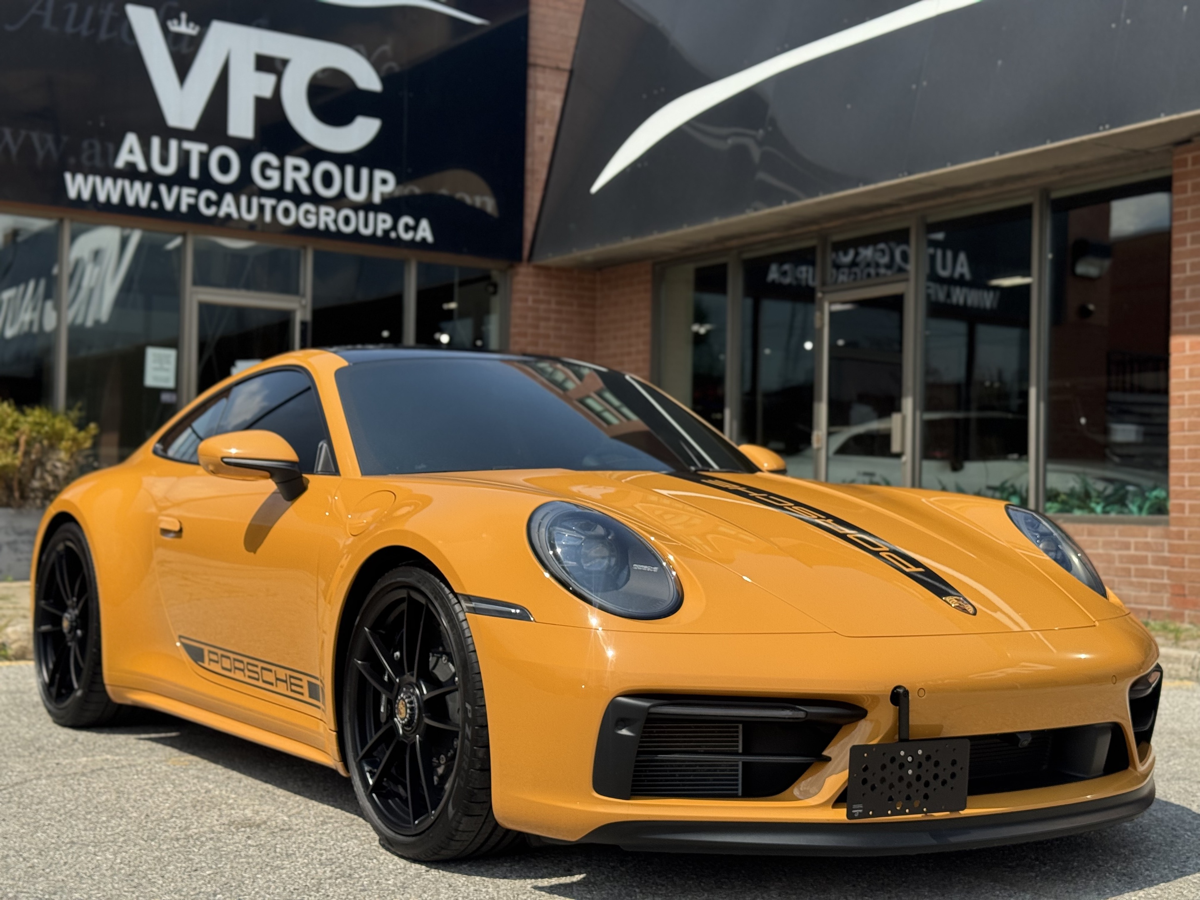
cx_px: 600
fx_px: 1664
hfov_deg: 39.7
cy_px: 450
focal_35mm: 48
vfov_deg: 30.3
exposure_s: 1/5376
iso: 64
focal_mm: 6.76
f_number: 1.78
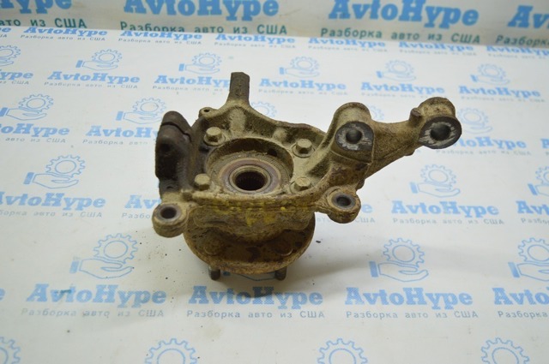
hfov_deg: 53.2
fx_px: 548
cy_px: 182
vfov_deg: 36.8
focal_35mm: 36
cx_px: 274
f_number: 4
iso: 400
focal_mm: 24
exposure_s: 1/60
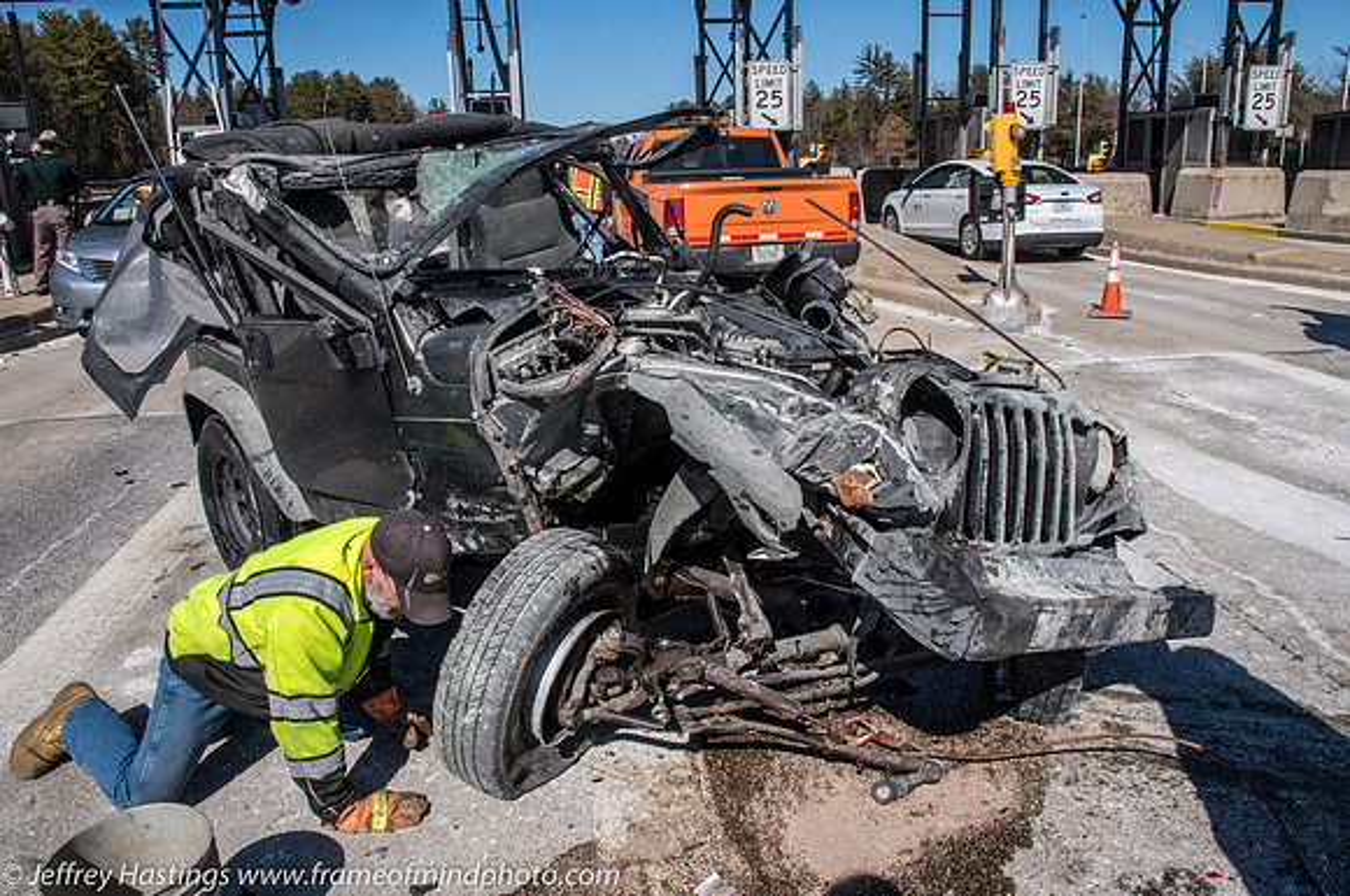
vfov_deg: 50.7
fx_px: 946
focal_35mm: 25
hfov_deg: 71.0
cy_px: 449
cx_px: 693
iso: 400
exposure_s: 1/320
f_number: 20
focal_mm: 16
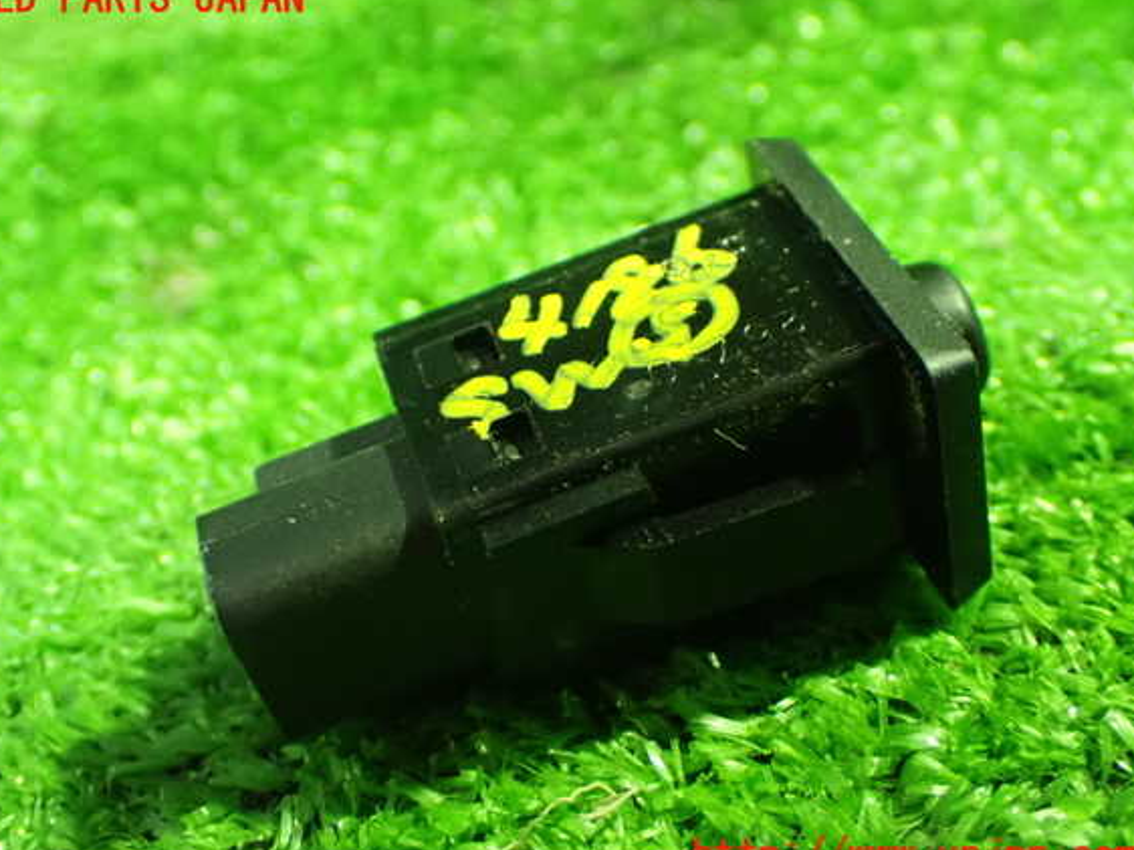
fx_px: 1539
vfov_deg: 30.9
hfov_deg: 40.4
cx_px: 543
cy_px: 428
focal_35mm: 47
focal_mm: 7.84
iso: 1600
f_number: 2.9
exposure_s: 1/20
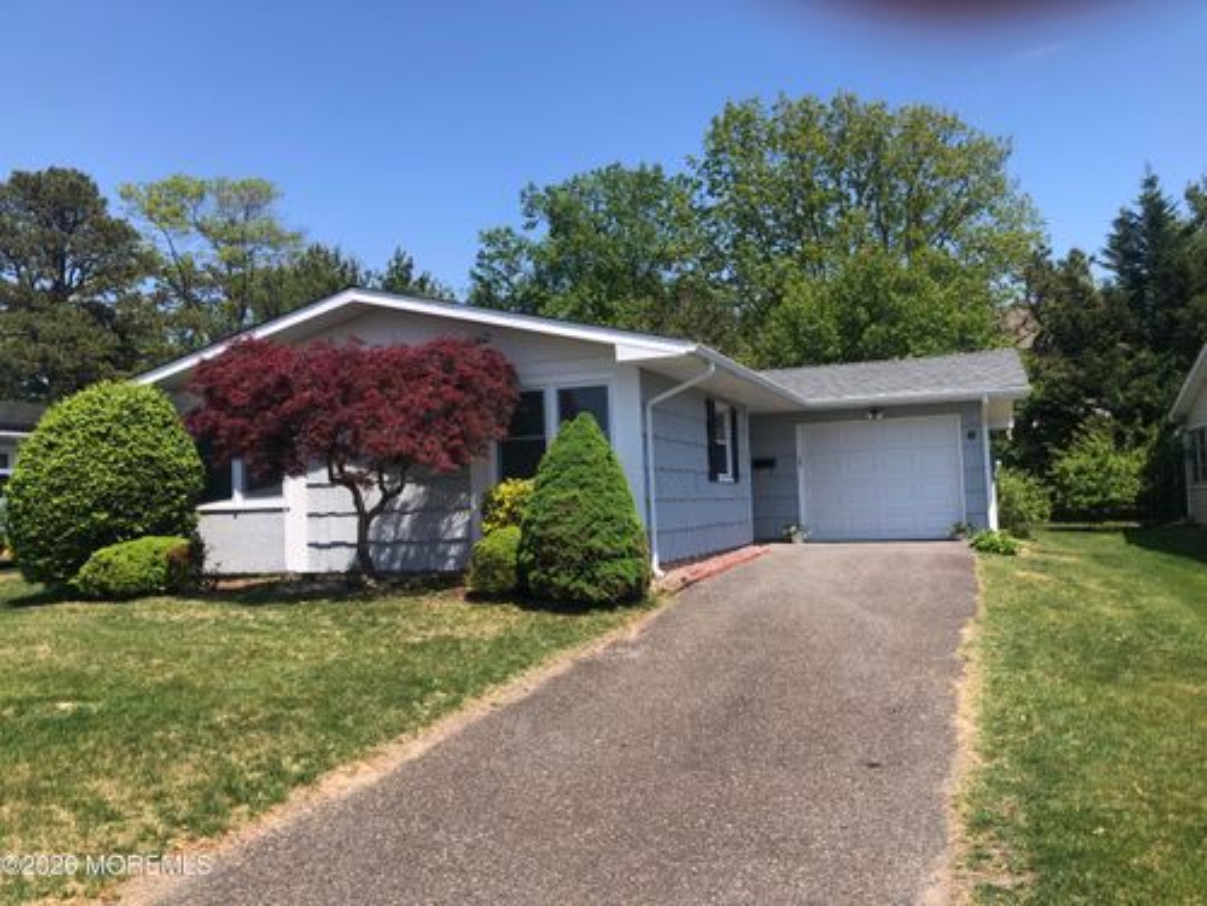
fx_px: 976
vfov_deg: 49.7
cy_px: 453
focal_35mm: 28
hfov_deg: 63.4
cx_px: 604
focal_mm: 4
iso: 20
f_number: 1.8
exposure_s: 1/1350
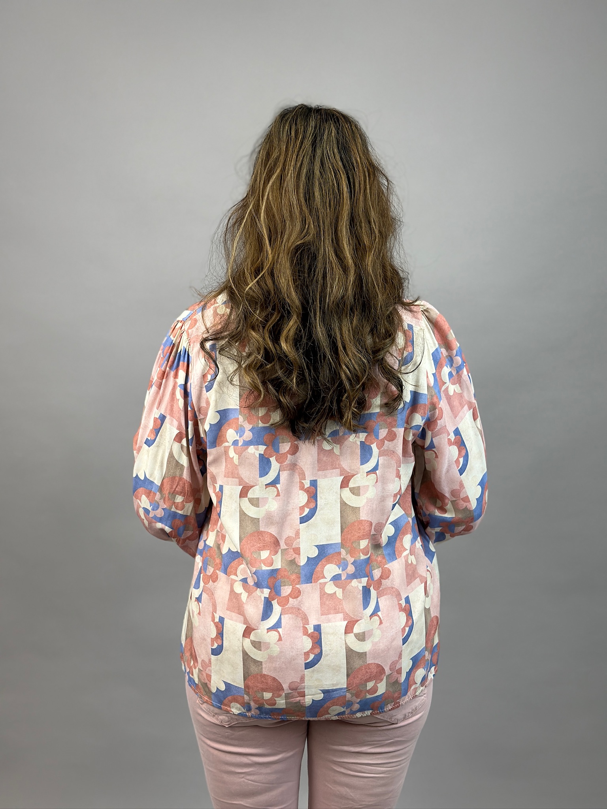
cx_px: 304
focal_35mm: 48
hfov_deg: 30.3
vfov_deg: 39.7
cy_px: 404
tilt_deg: -9.2
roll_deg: -0.4
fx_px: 1122
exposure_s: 1/100
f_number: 1.78
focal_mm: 6.86
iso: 80
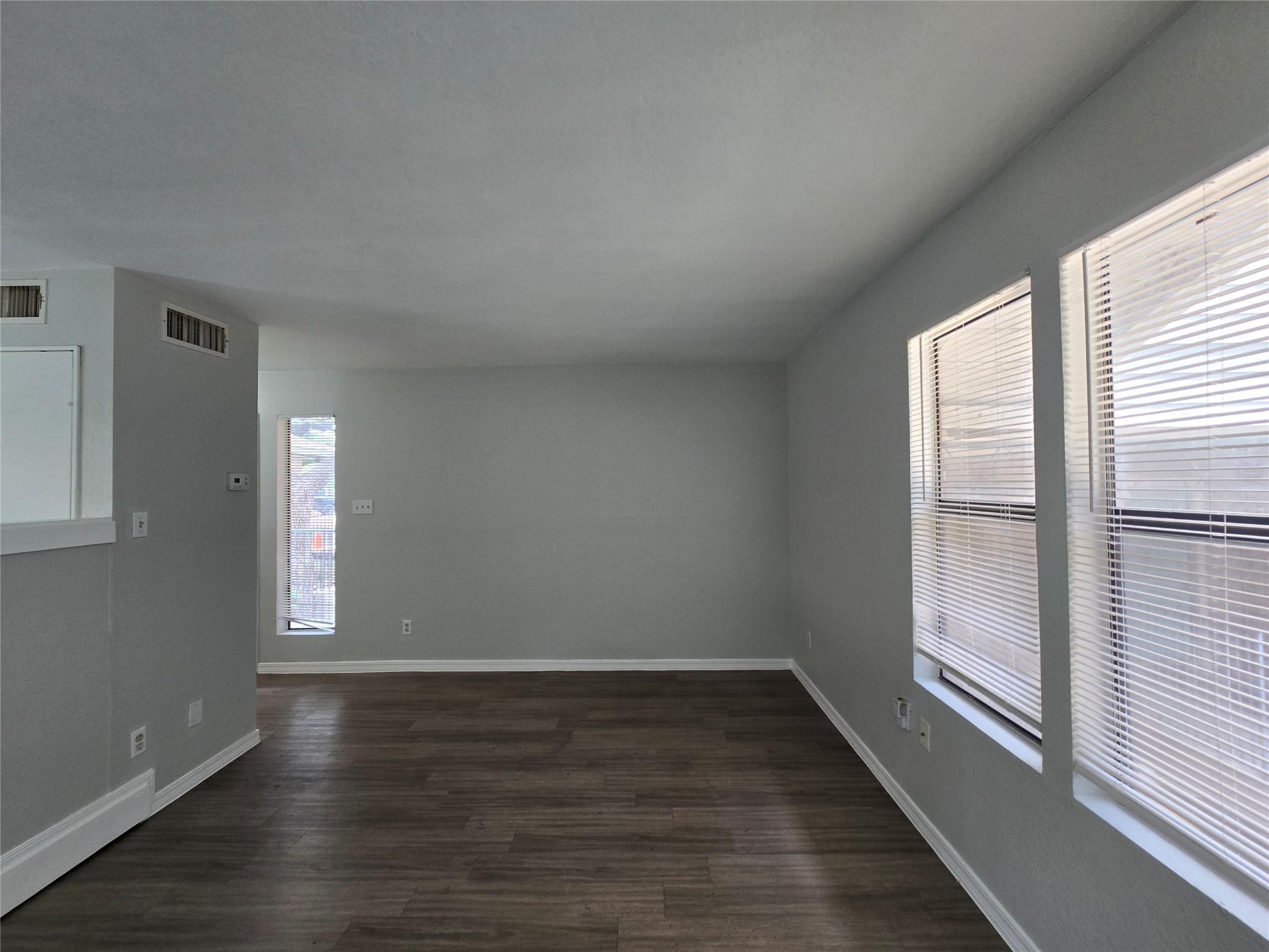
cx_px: 634
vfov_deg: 89.9
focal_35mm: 13
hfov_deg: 106.2
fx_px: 477
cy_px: 476
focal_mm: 2.2
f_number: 2.2
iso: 125
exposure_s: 1/60
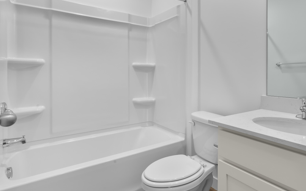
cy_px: 72
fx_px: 183
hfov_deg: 79.3
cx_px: 173
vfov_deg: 54.5
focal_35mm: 22
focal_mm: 17
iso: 320
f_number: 8
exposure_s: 1/4
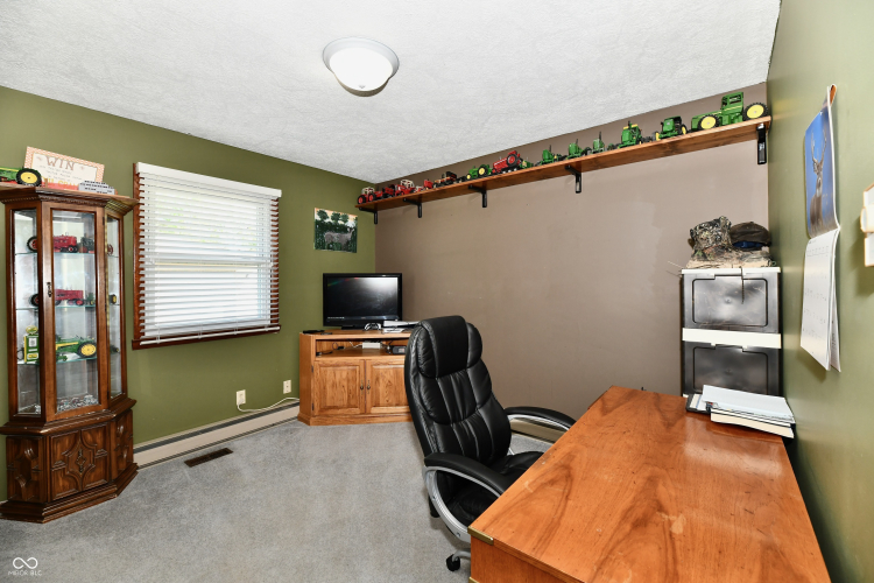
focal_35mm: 14
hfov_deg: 104.3
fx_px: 340
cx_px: 437
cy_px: 292
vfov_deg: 81.2
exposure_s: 1/60
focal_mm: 14
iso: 640
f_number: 6.3
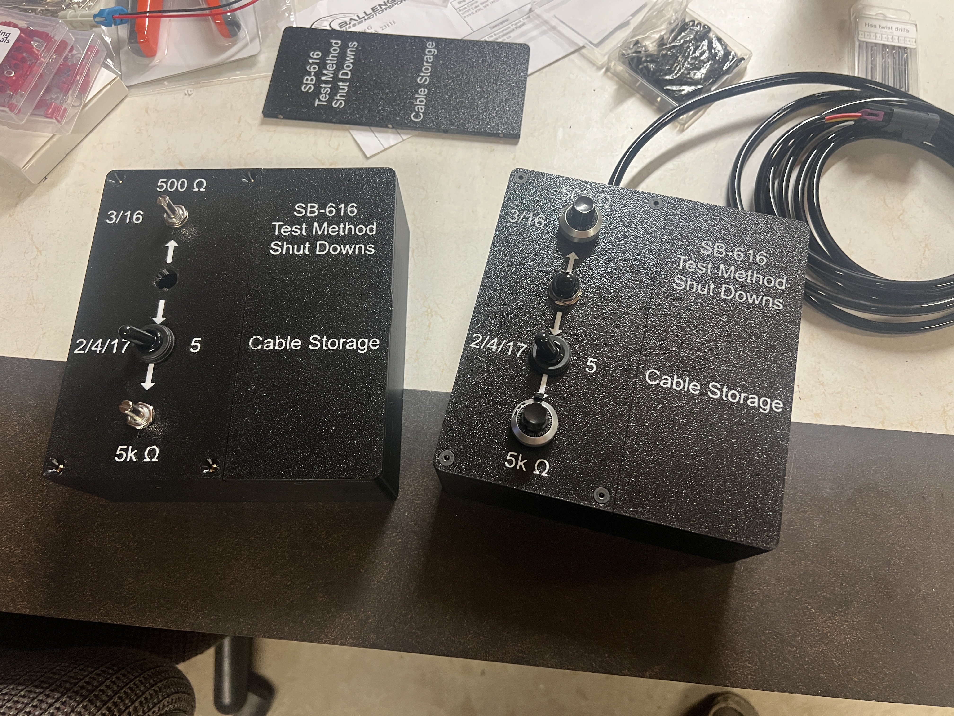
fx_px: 717
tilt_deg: -69.1
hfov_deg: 67.3
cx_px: 477
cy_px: 358
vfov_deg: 53.1
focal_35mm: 26
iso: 250
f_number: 1.5
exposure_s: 1/60
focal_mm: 5.7
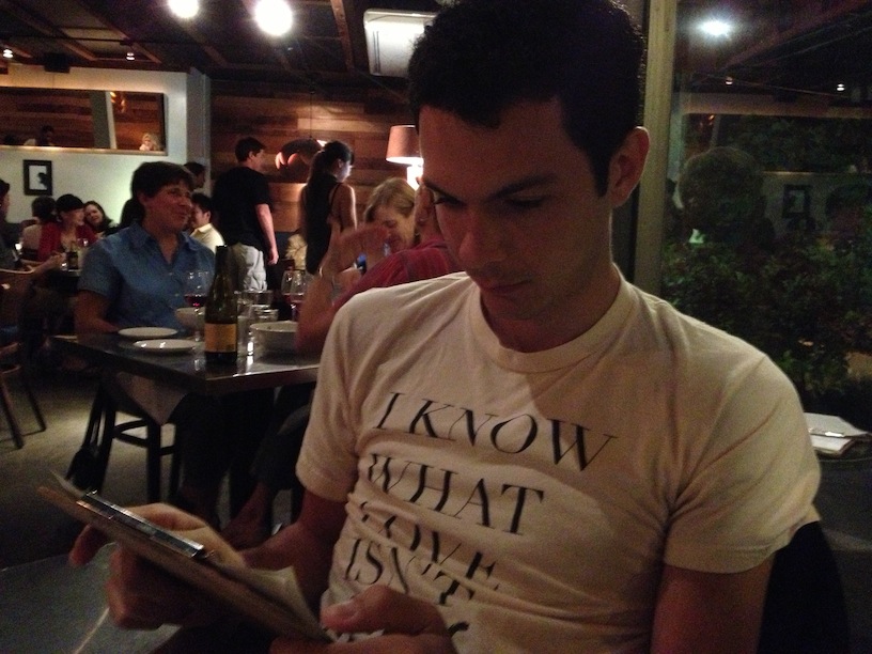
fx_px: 882
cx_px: 436
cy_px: 327
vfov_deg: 40.7
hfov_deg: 52.6
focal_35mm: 35
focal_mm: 4.28
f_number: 2.4
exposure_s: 1/15
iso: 800
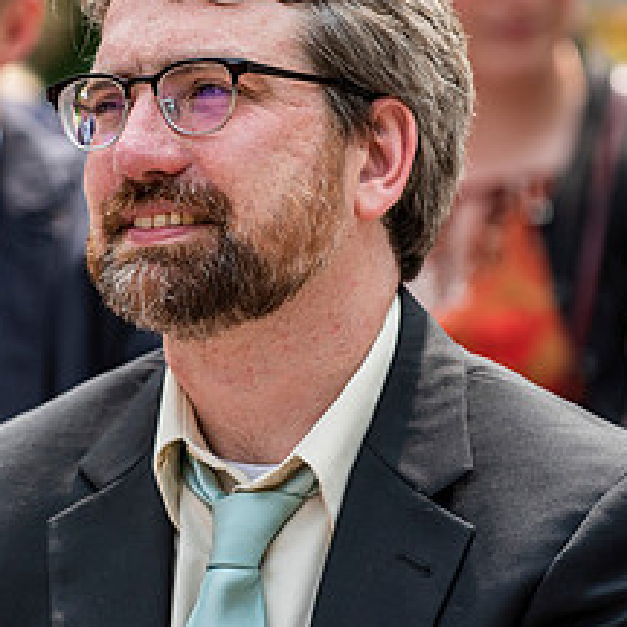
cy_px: 274
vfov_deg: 4.4
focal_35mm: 399
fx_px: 8177
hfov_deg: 4.4
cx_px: 134
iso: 400
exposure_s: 1/2000
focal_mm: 175
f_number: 3.5
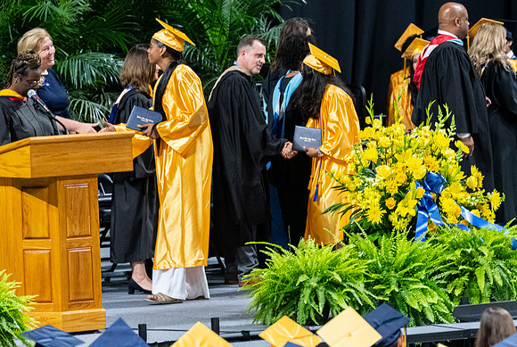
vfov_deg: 3.4
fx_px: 5812
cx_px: 311
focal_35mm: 404
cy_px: 180
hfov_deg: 5.1
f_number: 4
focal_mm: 200
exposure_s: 1/200
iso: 2000
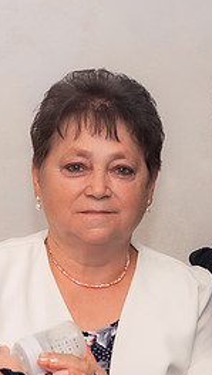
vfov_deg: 10.5
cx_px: 97
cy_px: 196
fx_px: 2043
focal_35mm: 205
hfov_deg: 5.9
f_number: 3.5
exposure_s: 1/250
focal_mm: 70
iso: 2000
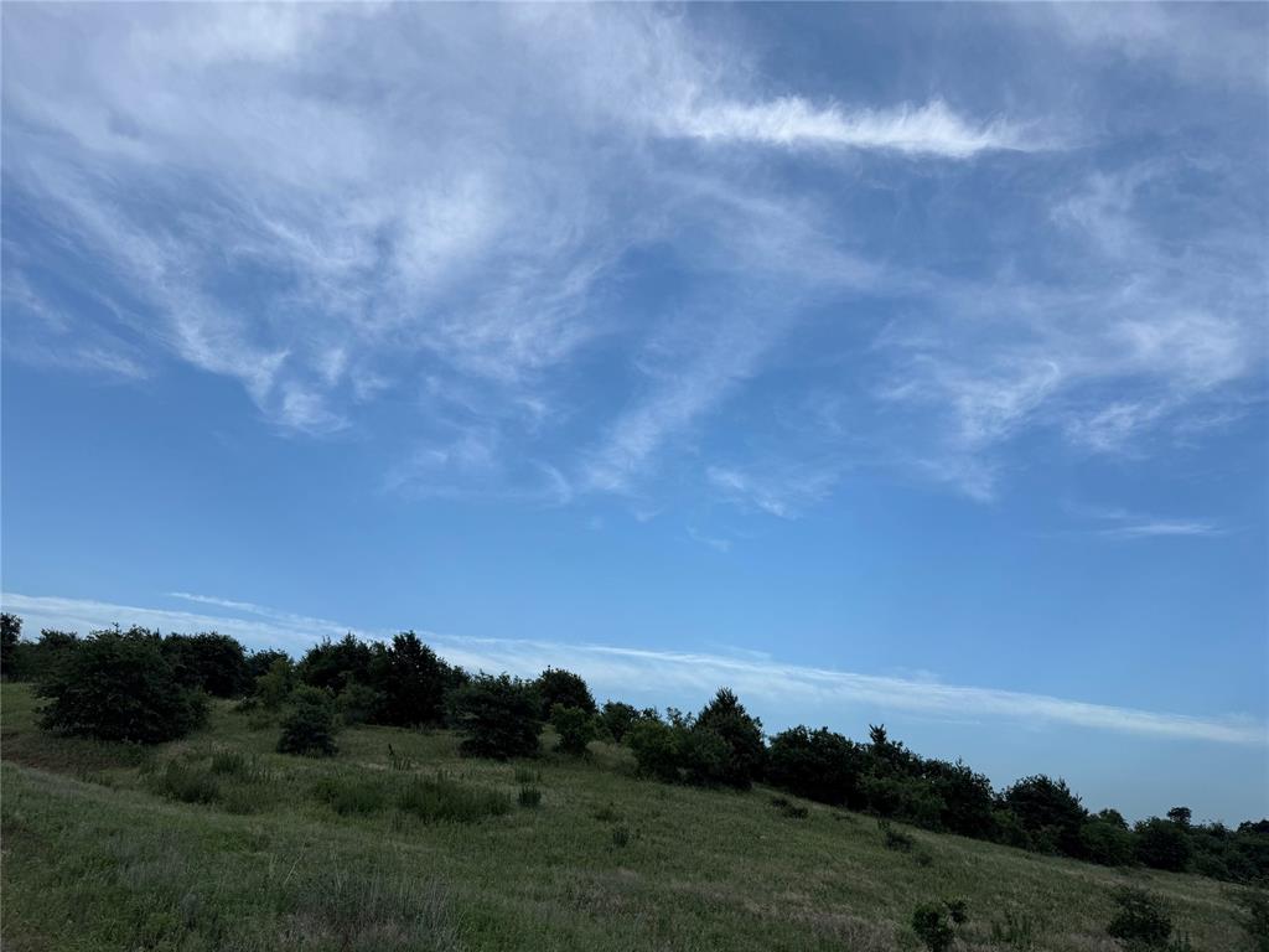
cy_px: 476
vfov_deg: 56.8
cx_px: 634
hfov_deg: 71.6
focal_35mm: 24
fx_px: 880
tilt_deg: +24.2
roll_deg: -4.9
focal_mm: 6.76
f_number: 1.78
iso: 80
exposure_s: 1/1767
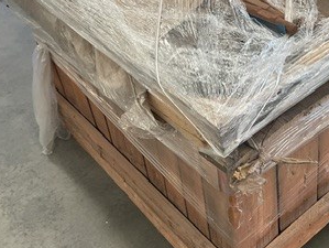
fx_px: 590
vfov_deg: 23.3
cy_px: 46
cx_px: 268
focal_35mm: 62
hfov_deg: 30.3
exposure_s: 1/60
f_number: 1.8
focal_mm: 3
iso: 40
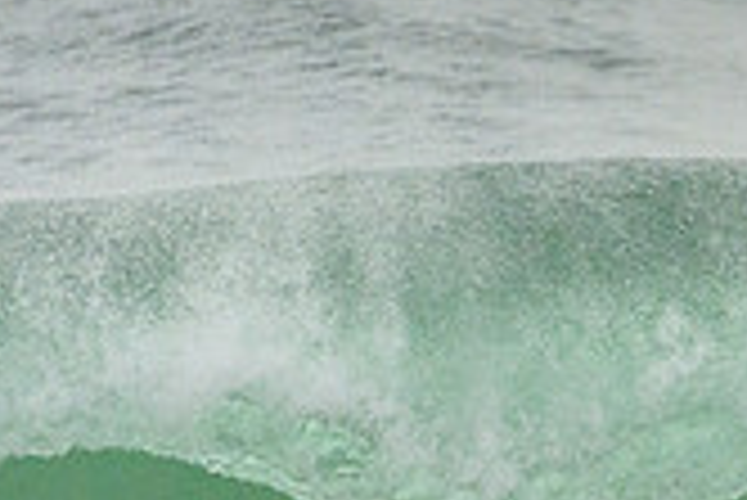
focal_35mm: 2796
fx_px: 58066
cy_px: 655
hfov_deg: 0.7
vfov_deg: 0.5
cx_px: 166
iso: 1600
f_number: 11
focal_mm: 800
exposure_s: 1/2500
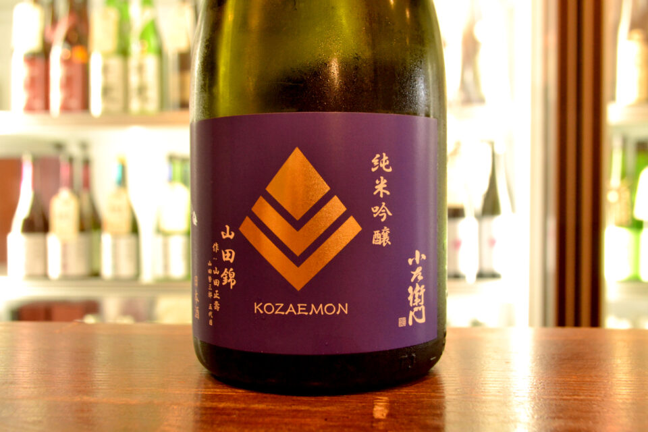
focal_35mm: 36
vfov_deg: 36.9
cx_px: 324
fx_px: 648
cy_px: 216
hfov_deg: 53.1
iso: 1600
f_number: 5.6
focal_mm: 24
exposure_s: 1/40
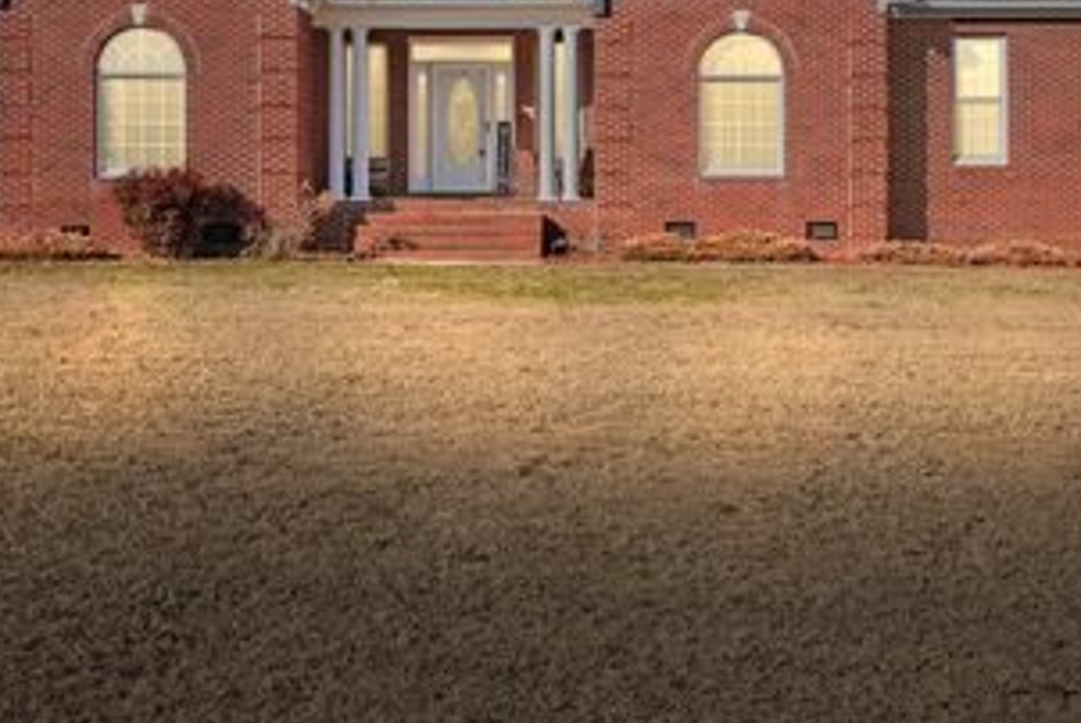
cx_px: 583
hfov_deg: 34.4
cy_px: 175
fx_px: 1743
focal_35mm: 58
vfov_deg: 23.2
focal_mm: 35
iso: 640
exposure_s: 1/2000
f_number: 7.1
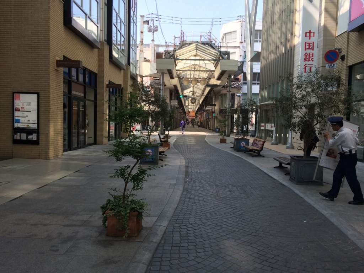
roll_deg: -1.4
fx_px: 305
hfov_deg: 61.7
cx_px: 182
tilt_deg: -4.8
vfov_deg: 48.2
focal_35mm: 29
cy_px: 136
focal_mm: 4.15
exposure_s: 1/570
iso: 32
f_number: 2.2
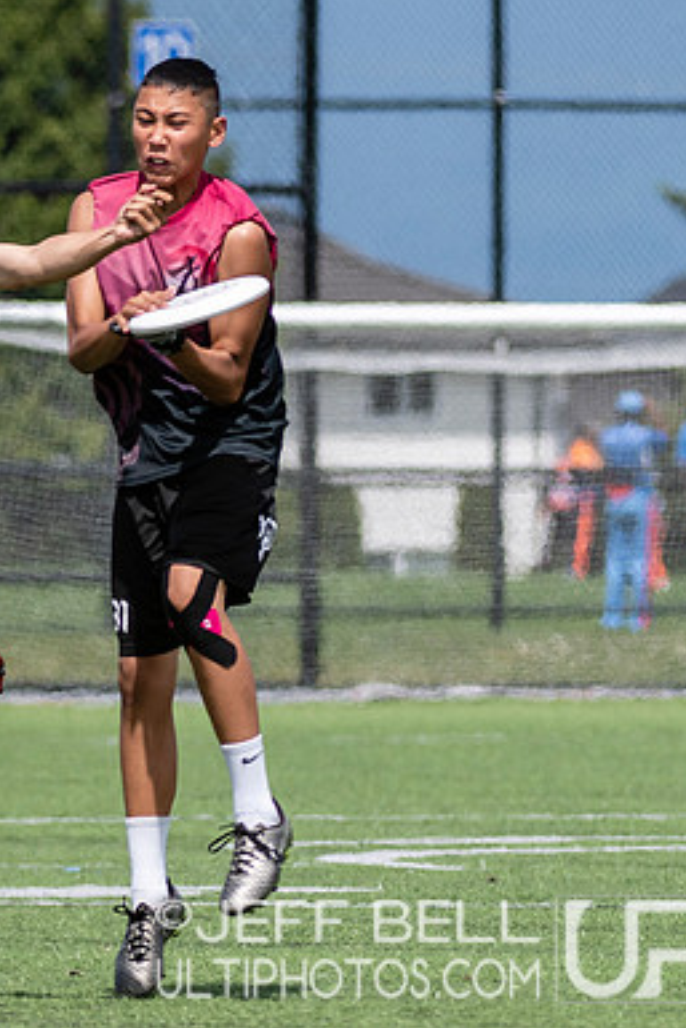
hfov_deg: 1.9
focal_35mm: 735
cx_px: 187
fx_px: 20988
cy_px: 520
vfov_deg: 2.8
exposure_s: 1/1600
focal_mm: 200
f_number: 4
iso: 180
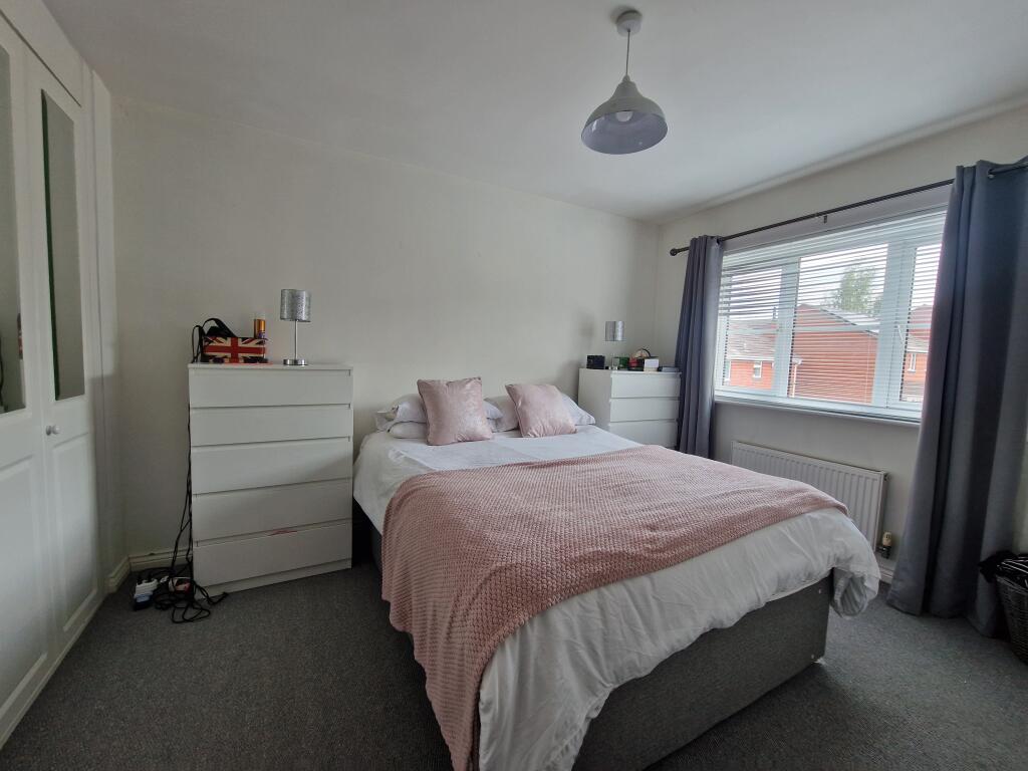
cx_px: 514
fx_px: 386
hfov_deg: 106.2
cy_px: 386
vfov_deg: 89.9
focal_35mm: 13
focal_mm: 2.2
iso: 80
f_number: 2.2
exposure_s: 1/100
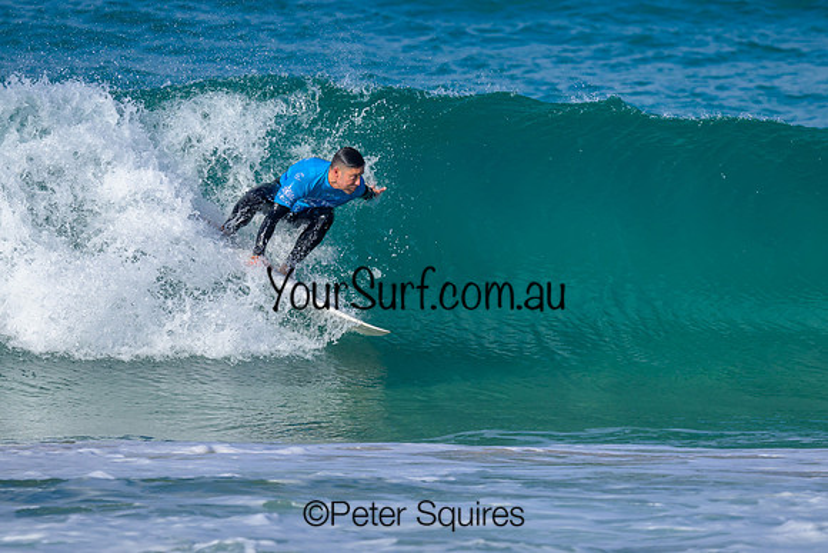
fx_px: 25268
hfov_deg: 1.9
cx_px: 440
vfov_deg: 1.3
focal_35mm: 1098
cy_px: 220
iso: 360
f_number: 6.3
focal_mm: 800
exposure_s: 1/2000
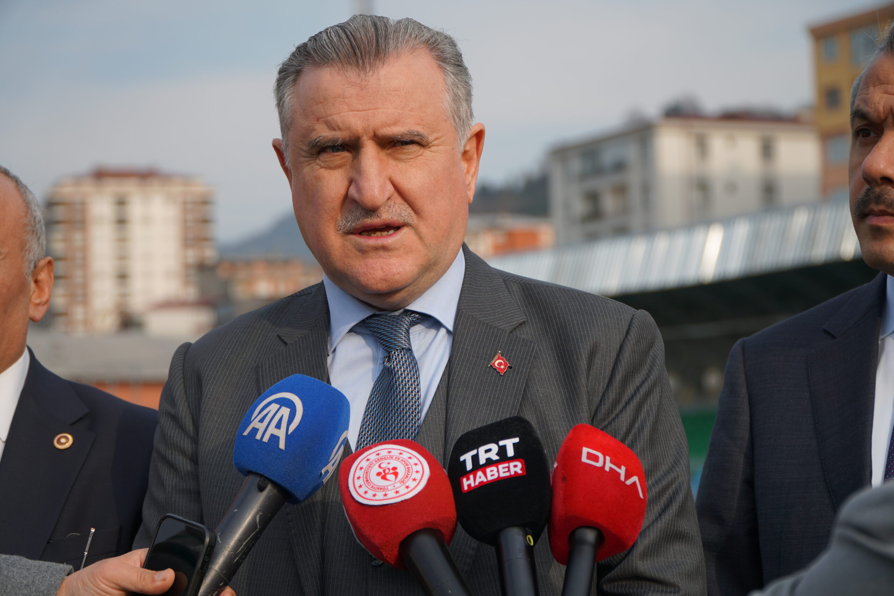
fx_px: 2235
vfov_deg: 15.2
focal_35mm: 90
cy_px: 298
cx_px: 447
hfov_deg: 22.6
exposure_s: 1/800
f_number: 4.5
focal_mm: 60
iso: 100
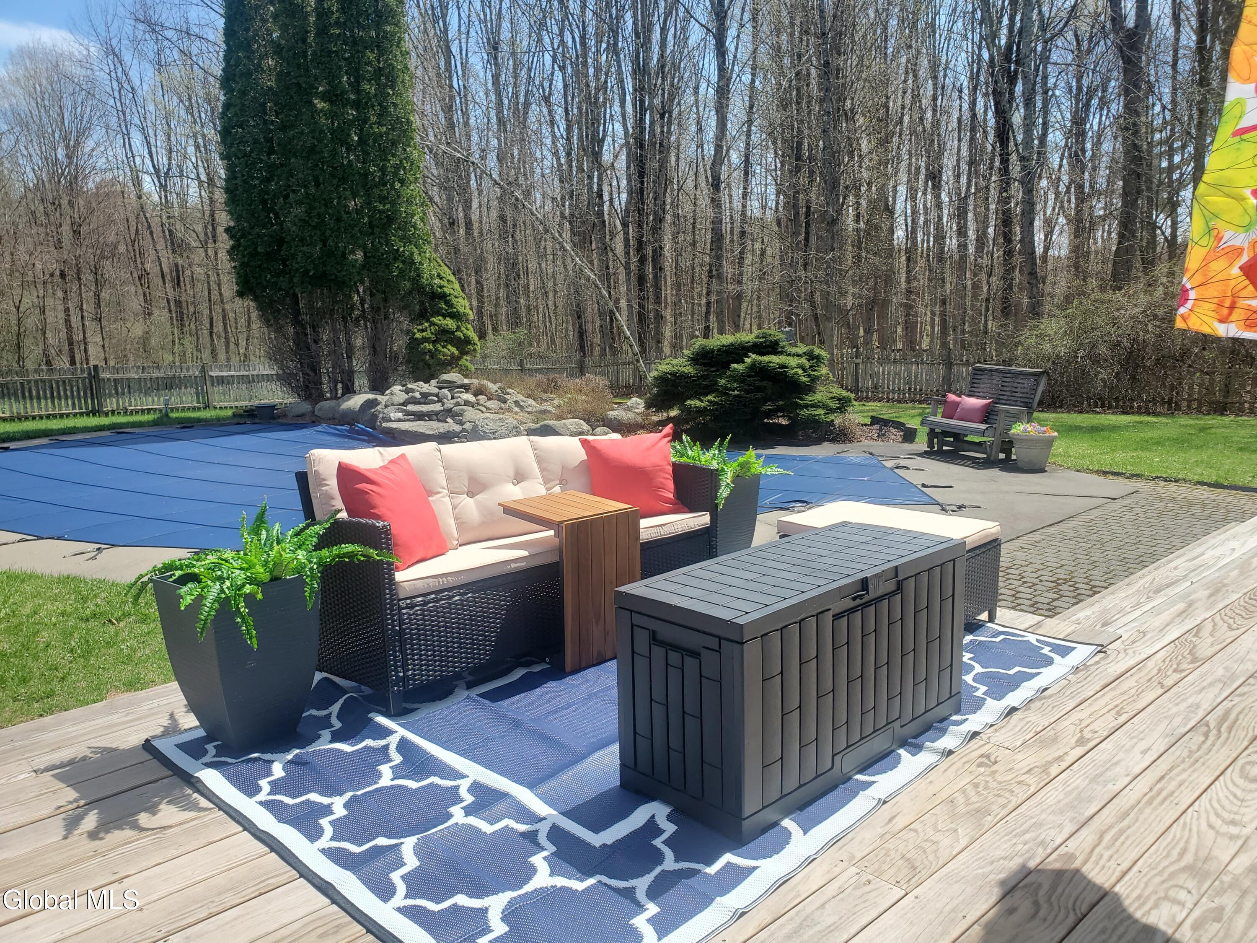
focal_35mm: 26
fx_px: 944
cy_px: 472
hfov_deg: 67.3
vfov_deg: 53.1
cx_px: 628
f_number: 2.4
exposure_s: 1/1047
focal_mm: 4.3
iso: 50
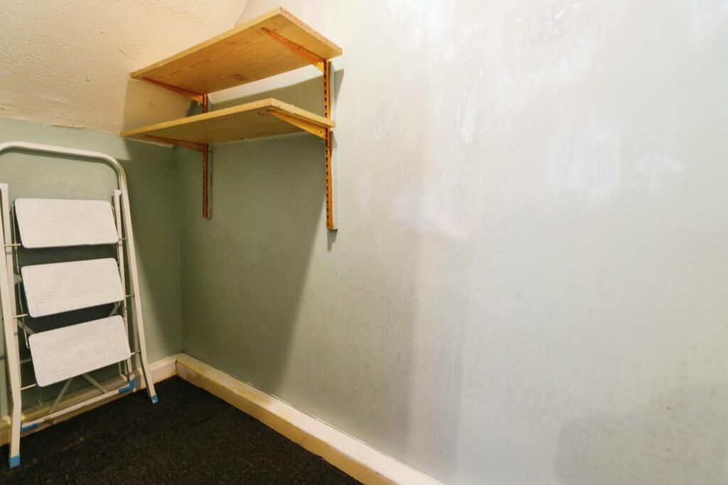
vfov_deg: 74.6
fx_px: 318
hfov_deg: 97.6
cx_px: 364
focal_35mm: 16
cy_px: 242
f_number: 4
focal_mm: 10.5
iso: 400
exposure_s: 1/10
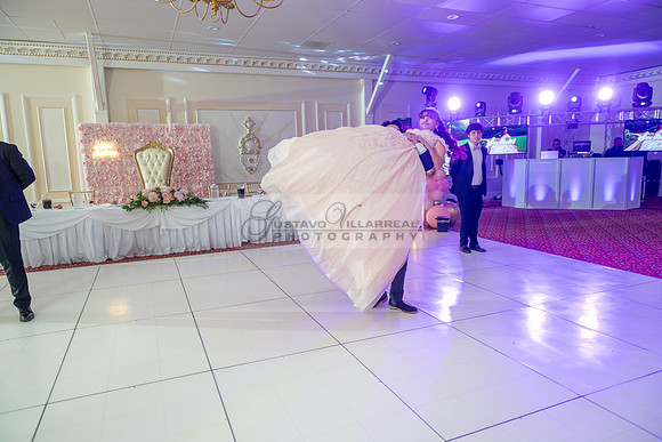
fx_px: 441
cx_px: 331
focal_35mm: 24
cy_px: 221
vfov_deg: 53.2
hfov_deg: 73.7
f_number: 2.8
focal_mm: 24
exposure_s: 1/100
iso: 400
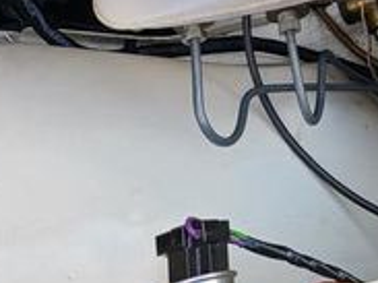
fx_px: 993
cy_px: -184
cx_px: 564
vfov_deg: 14.7
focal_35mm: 91
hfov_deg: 19.0
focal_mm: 5.4
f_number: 1.8
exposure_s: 1/248
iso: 40
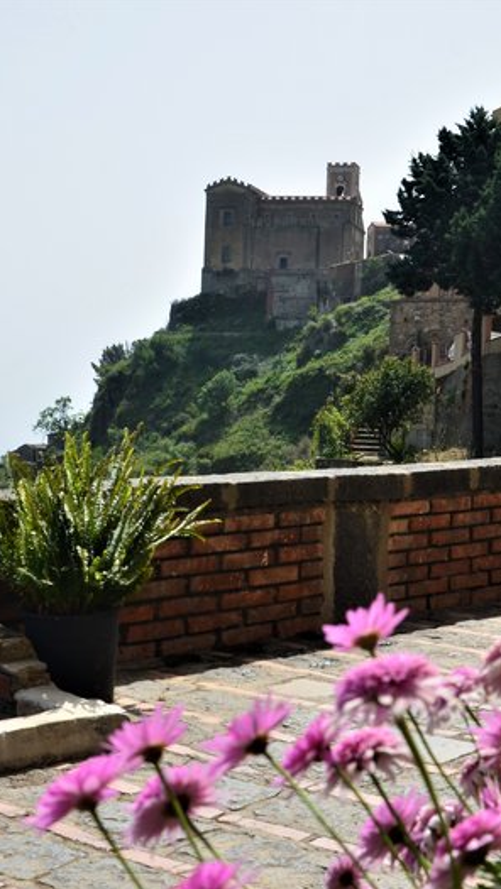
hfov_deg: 19.4
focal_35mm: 62
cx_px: 296
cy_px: 446
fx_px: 1464
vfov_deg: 33.8
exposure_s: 1/200
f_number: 10
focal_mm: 26
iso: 250
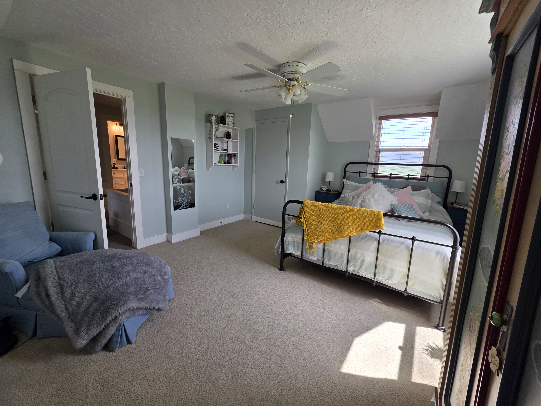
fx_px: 203
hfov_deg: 106.2
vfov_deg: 89.9
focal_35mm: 13
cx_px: 270
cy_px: 203
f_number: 1.9
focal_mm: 2.2
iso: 40
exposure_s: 1/120
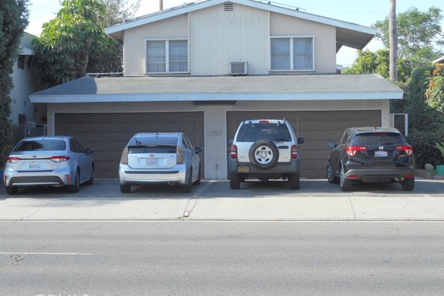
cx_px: 222
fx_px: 863
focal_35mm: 70
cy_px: 143
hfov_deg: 28.8
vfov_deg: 19.5
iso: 110
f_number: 5.3
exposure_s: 1/250
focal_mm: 12
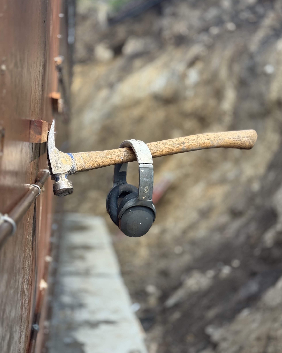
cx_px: 141
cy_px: 172
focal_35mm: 51
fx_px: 532
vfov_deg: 36.7
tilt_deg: -3.4
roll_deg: -4.7
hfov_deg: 29.7
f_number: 1.78
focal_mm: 6.76
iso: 64
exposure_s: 1/1055
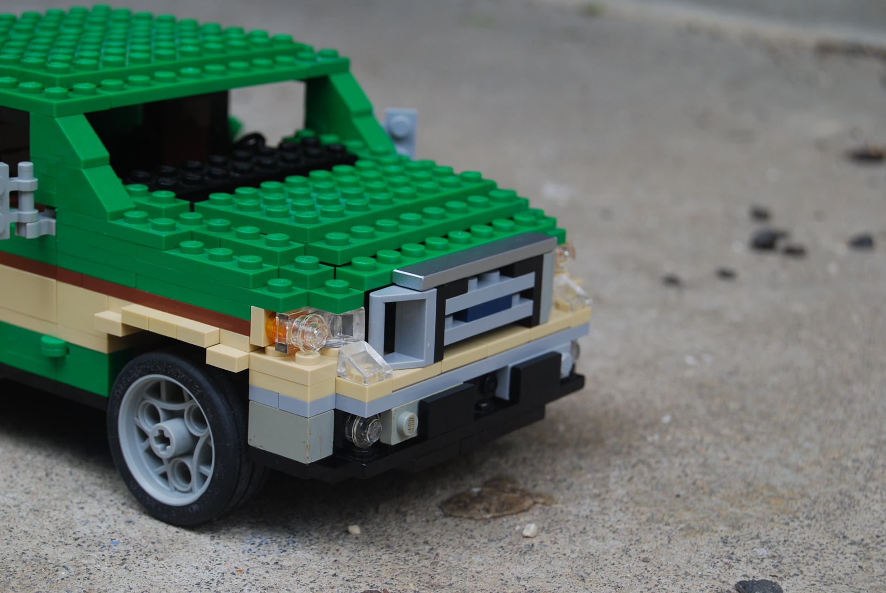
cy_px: 296
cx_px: 443
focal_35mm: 82
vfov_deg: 16.6
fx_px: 2033
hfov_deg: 24.6
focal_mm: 55
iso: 160
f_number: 8
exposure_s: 1/60
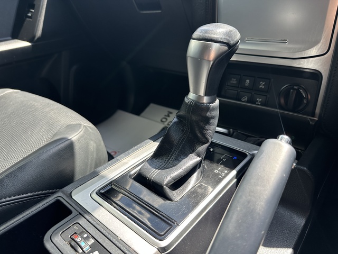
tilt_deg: -26.9
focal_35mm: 24
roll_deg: +8.4
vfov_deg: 56.8
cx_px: 169
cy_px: 127
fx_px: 234
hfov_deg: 71.6
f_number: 1.78
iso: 80
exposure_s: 1/312
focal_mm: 6.86
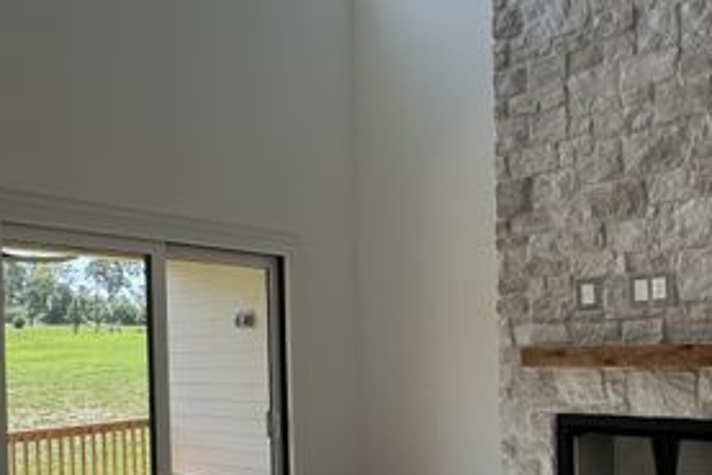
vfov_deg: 37.0
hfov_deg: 54.4
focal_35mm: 35
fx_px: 693
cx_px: 339
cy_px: 356
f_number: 2.2
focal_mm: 2.22
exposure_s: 1/212
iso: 40
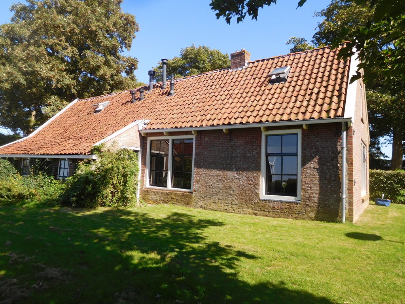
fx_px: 292
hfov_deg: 69.4
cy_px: 152
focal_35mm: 25
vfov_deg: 54.9
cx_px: 202
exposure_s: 1/640
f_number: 3.4
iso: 125
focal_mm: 4.5
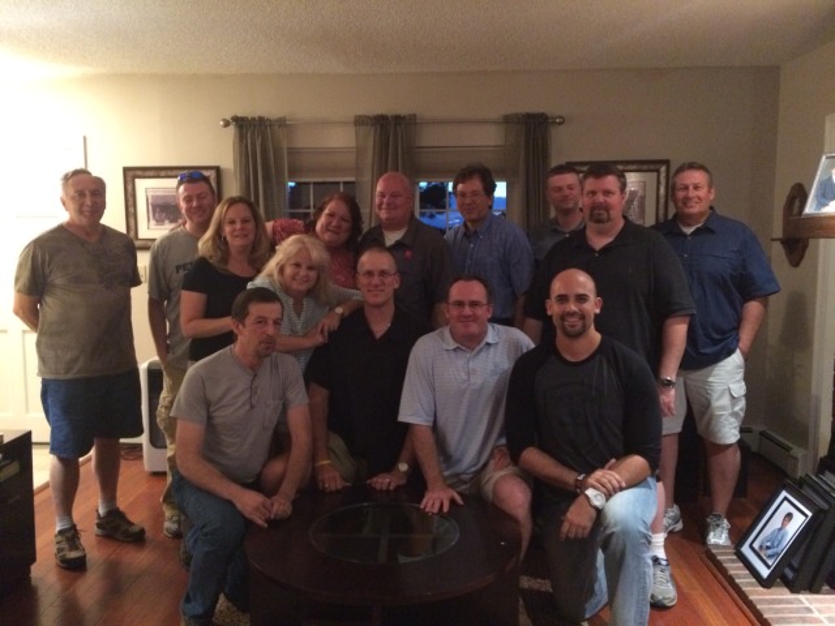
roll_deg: +0.5
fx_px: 700
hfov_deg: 61.7
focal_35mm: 29
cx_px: 418
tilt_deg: -6.9
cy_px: 313
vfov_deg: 48.2
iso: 500
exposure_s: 1/15
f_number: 2.2
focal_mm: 4.15
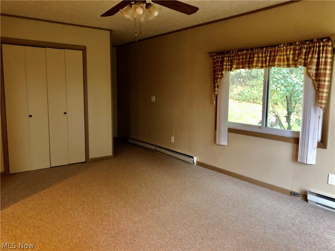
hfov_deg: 63.4
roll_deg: -0.1
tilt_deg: -6.2
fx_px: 271
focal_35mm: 28
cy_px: 126
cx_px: 168
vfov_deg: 49.7
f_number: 1.8
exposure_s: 1/4
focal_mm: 4
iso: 100
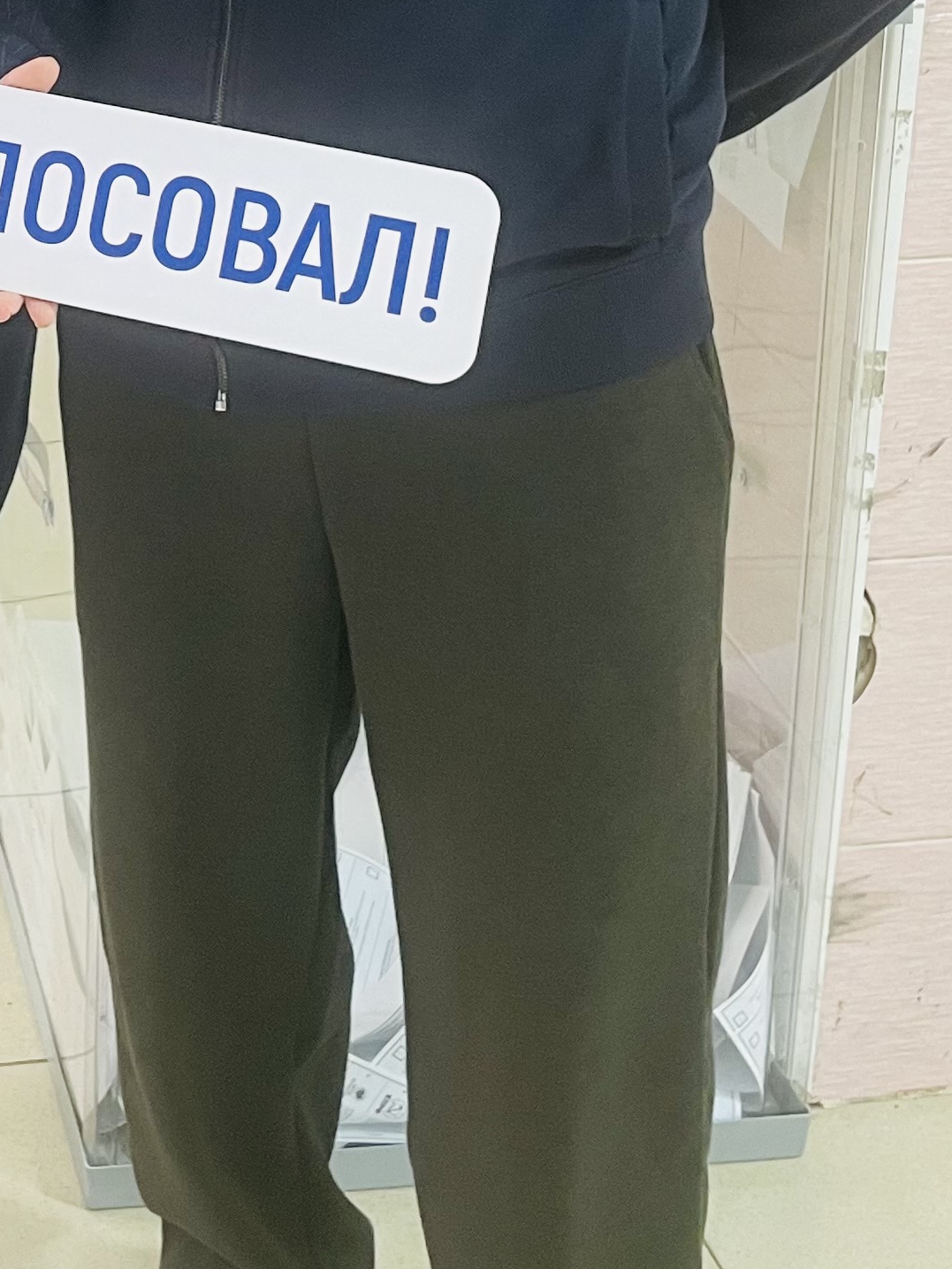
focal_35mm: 73
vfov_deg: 25.3
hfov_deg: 19.2
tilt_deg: -14.3
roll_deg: +0.1
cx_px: -144
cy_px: -20
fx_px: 2677
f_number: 1.6
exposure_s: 1/50
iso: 64
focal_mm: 4.2
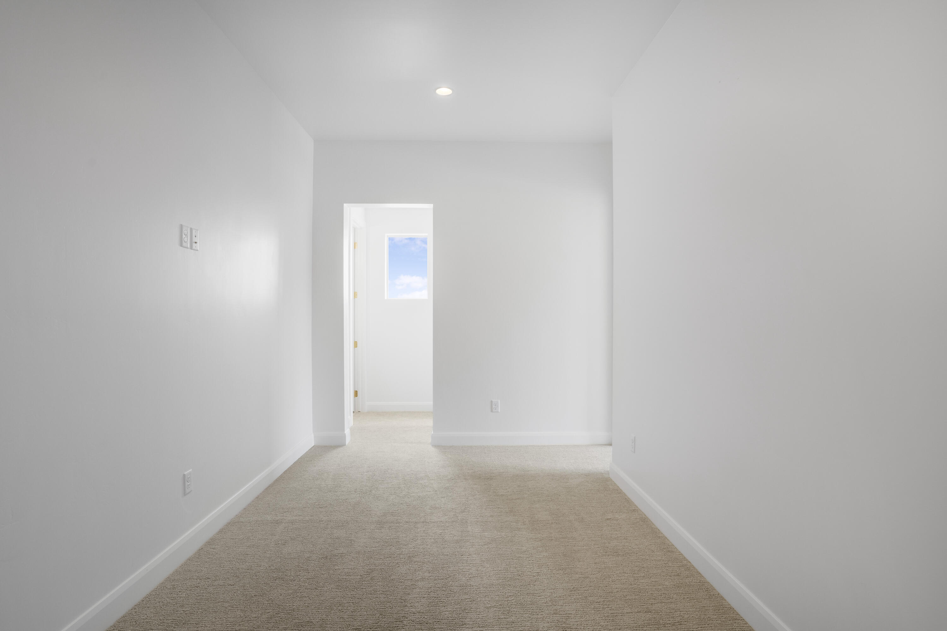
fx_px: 473
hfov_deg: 90.0
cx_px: 474
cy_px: 316
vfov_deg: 67.4
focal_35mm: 18
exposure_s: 1/20
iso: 250
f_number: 9
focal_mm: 18
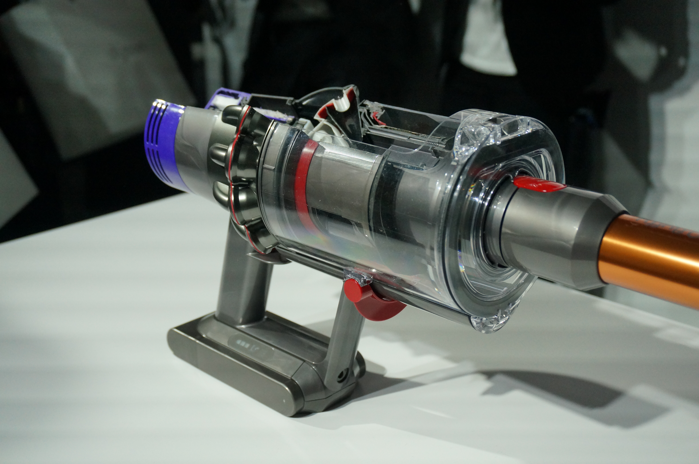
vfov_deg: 30.8
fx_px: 844
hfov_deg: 45.0
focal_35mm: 44
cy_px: 232
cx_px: 350
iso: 1600
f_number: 4.5
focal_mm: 29
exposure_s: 1/1250
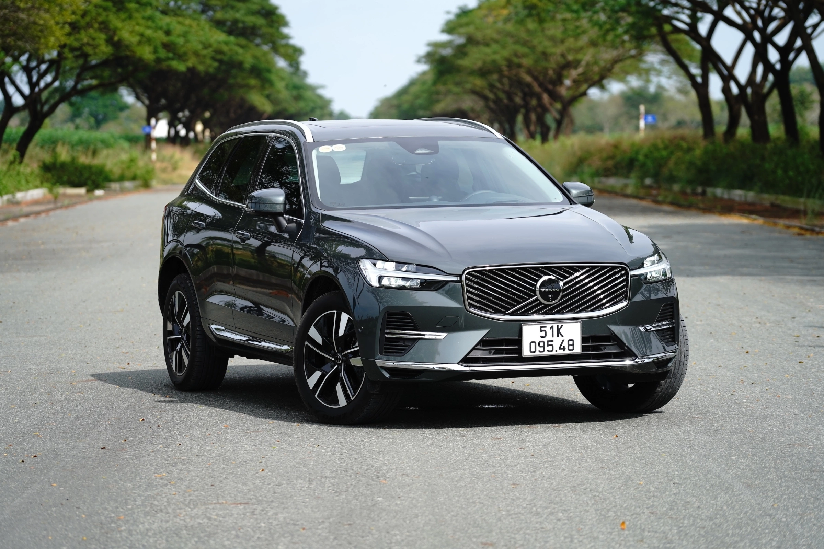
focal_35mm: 149
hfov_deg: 13.8
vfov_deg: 9.2
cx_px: 412
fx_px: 3410
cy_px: 274
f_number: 4
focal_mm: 149
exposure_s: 1/1600
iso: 250
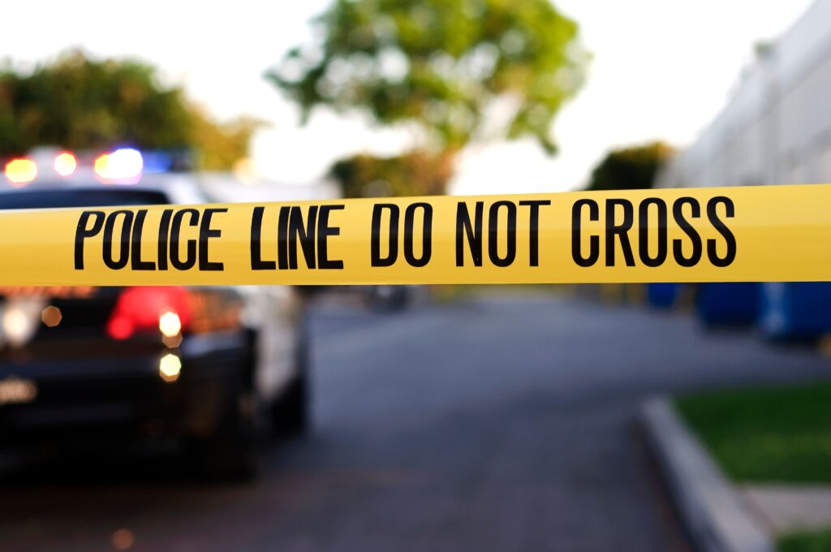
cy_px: 276
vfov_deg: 18.1
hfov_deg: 27.0
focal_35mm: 75
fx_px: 1729
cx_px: 416
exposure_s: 1/320
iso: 200
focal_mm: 50
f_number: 3.2
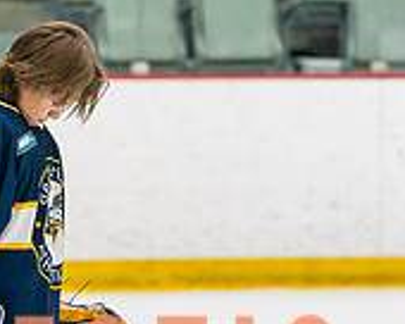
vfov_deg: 3.2
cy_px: 375
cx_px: 93
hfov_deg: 4.0
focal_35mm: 489
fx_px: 5861
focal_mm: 140
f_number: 2.8
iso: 3200
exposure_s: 1/1250
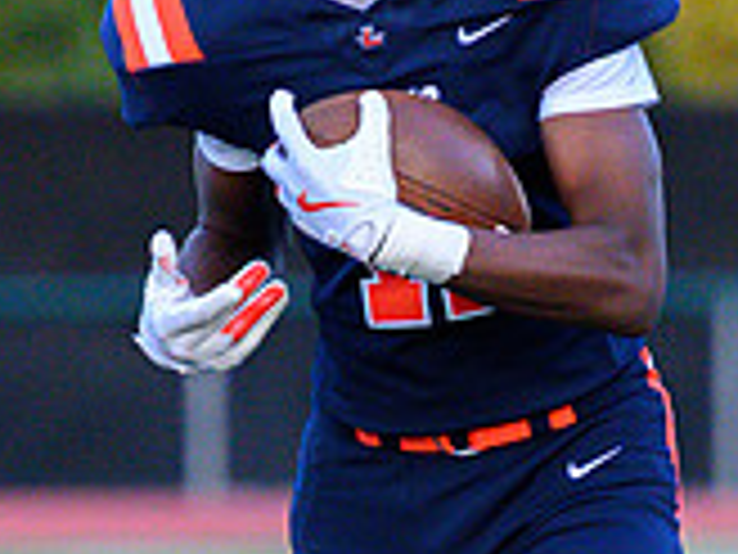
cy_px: 567
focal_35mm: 1102
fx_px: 23494
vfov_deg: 1.3
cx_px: 537
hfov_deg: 1.8
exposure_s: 1/1600
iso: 5600
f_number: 4
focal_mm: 240
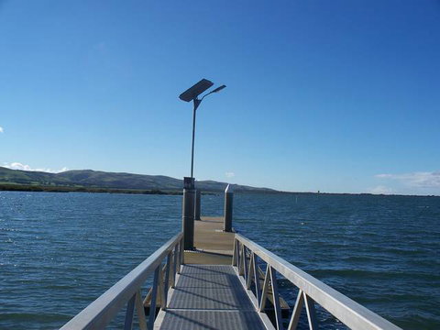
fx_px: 458
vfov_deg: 39.7
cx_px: 220
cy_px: 165
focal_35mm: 36
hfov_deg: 51.4
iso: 80
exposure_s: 1/640
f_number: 5
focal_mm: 7.54
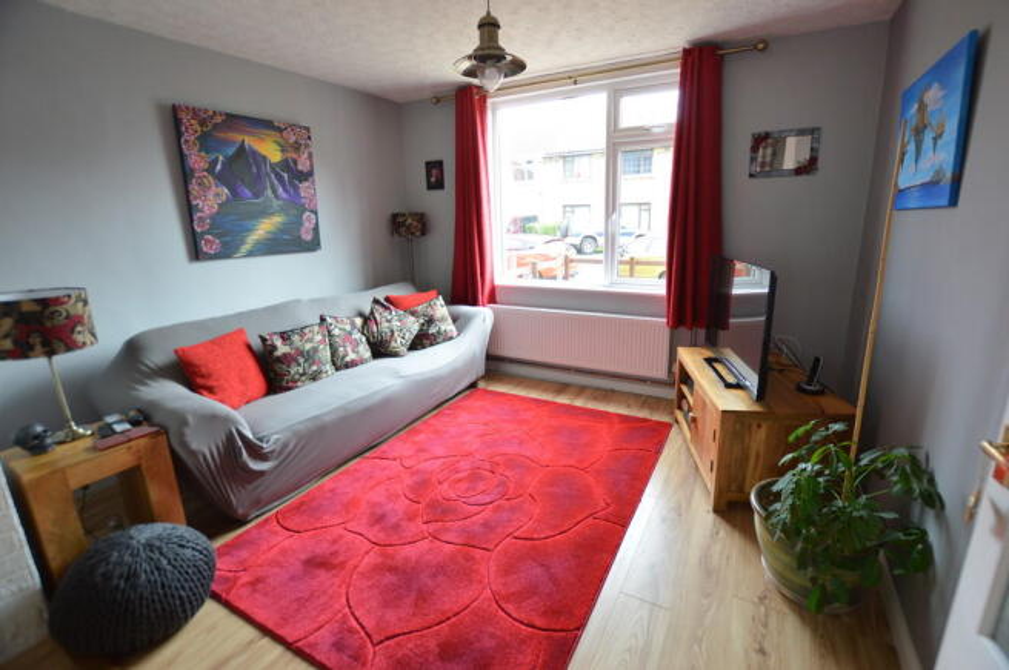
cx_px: 504
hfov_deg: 100.4
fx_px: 420
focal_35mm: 15
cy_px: 335
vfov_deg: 77.2
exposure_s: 1/60
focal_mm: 10
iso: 400
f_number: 4
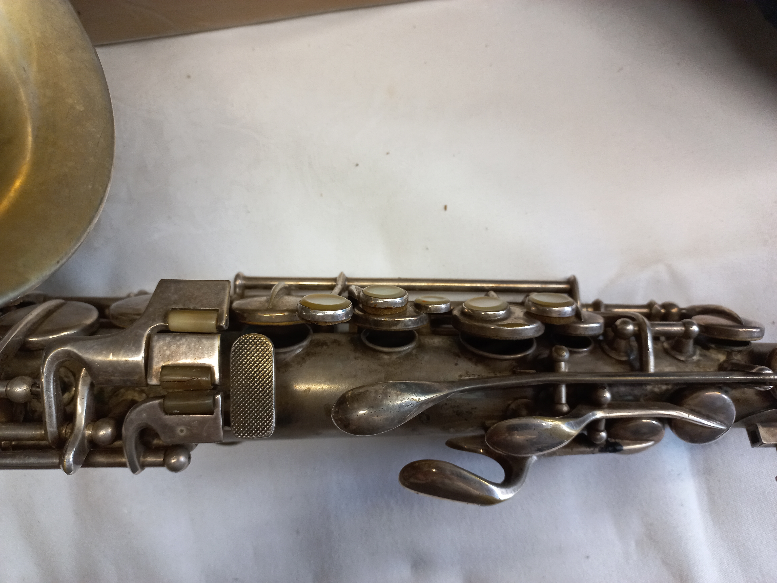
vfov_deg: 54.9
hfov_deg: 69.4
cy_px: 292
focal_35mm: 25
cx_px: 388
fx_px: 561
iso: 125
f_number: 1.8
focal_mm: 4.6
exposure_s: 1/50
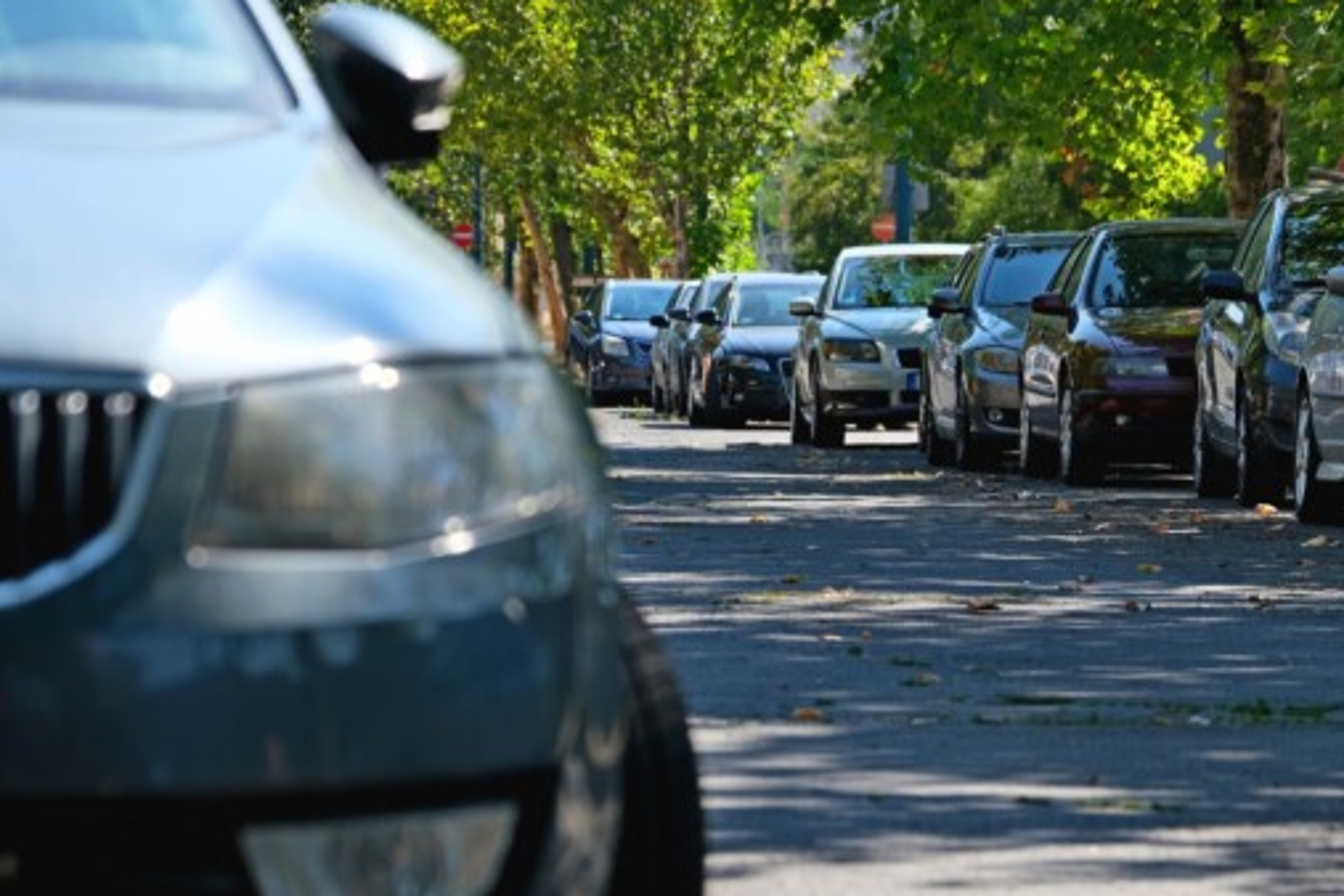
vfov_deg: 6.0
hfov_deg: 9.0
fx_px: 8511
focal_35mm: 228
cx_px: 867
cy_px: 505
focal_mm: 110
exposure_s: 1/350
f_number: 5.6
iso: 320
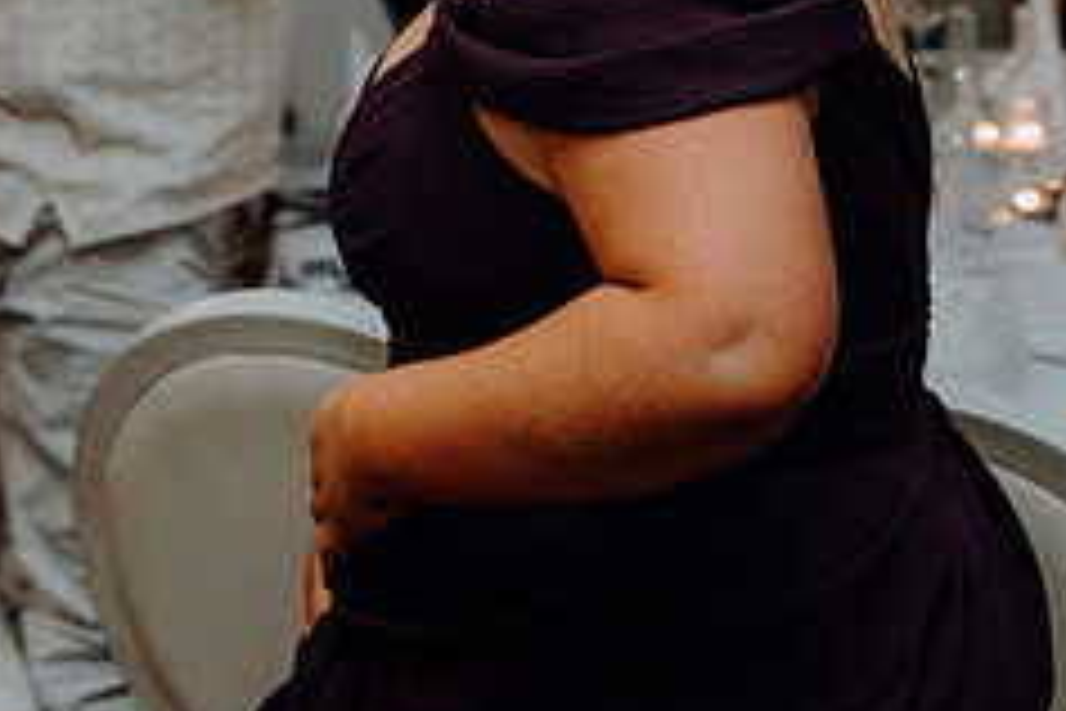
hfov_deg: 15.5
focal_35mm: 132
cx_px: 612
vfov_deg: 10.3
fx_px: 3908
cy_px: 20
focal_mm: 54
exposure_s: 1/160
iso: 2500
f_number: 3.5
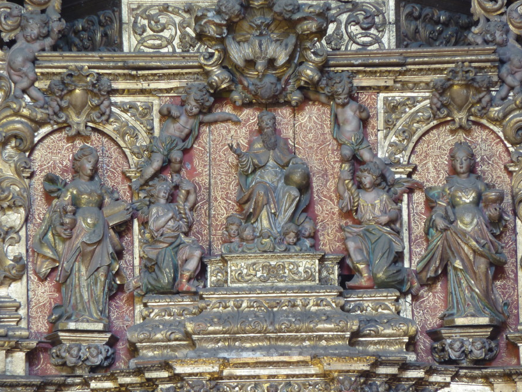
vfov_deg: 4.6
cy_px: 210
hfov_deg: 6.1
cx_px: 281
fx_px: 4902
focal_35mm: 325
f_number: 4.9
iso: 80
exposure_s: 1
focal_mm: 49.2
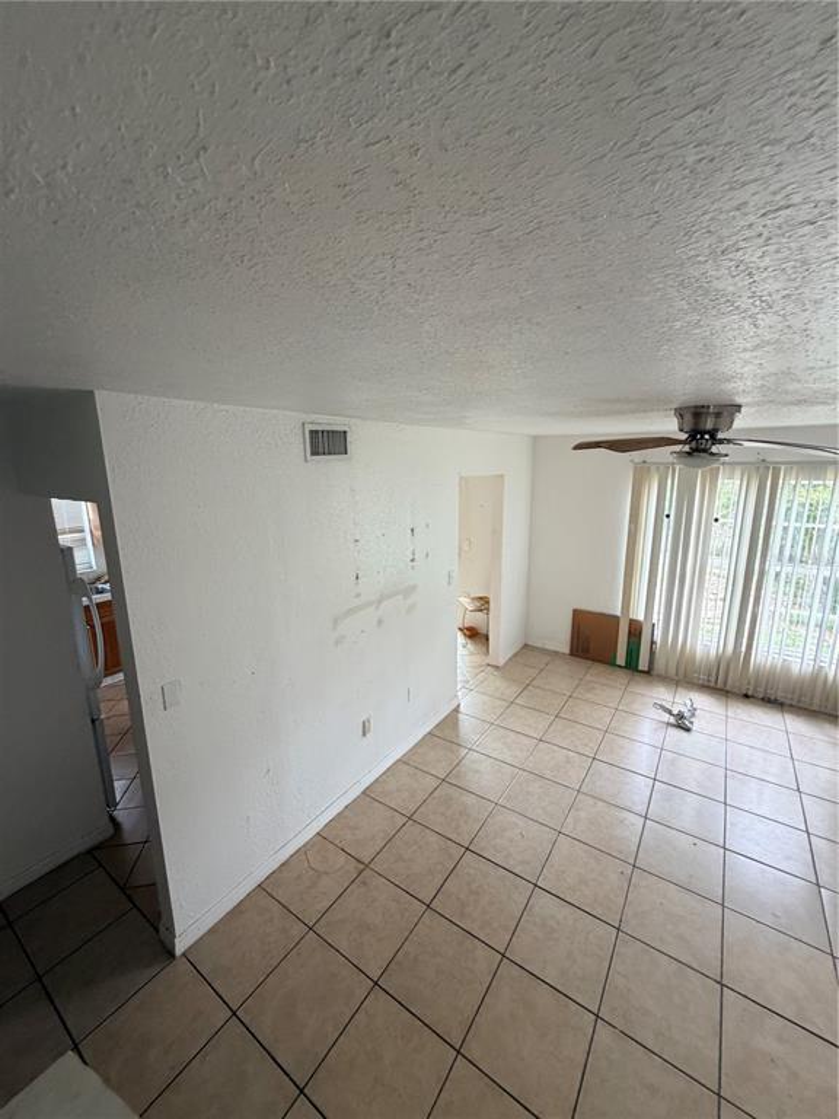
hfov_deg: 85.7
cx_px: 420
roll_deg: -0.5
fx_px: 452
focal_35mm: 14
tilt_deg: -13.0
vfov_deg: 102.1
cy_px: 560
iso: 250
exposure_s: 1/121
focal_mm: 2.22
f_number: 2.2
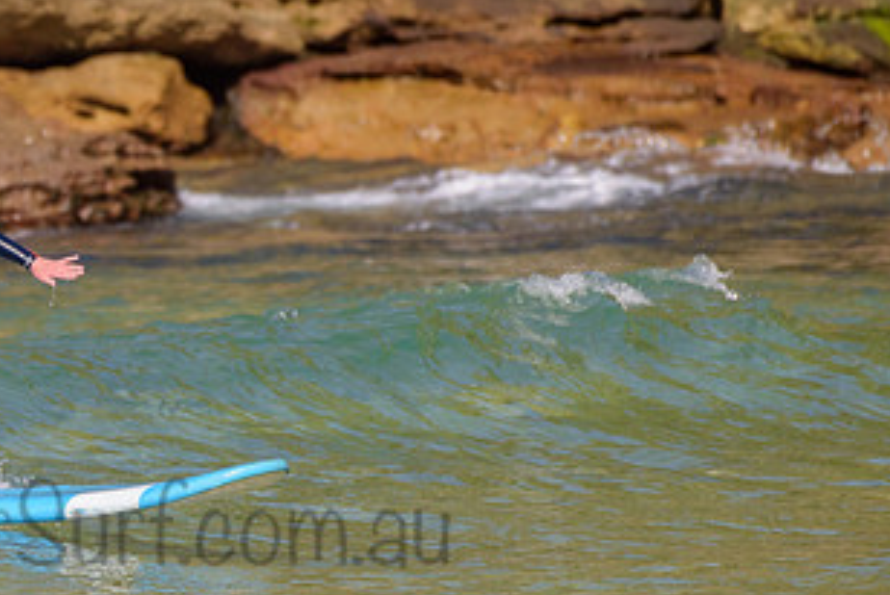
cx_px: -34
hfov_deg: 1.8
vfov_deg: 1.2
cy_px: 372
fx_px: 28556
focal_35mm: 1154
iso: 320
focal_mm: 500
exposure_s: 1/2000
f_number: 5.6
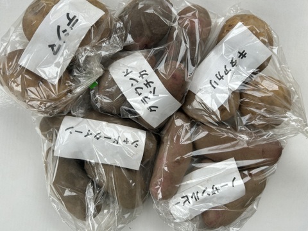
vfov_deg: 53.1
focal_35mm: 26
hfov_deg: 67.3
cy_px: 116
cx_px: 154
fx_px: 231
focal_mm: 5.7
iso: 50
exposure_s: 1/1449
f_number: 1.5
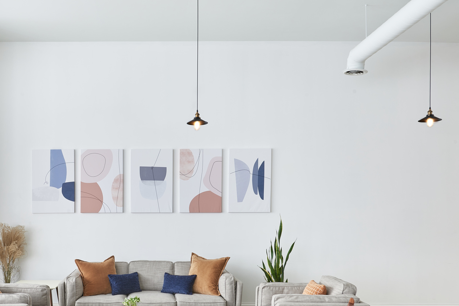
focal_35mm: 34
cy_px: 214
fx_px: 434
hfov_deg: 54.4
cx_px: 146
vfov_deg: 38.3
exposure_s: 2
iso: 125
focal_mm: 20
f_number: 16
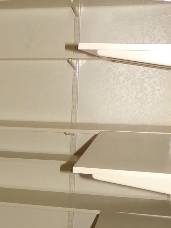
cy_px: 125
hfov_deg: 17.2
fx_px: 520
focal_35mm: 79
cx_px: -69
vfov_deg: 24.7
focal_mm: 4.7
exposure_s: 1/60
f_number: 3.2
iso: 200
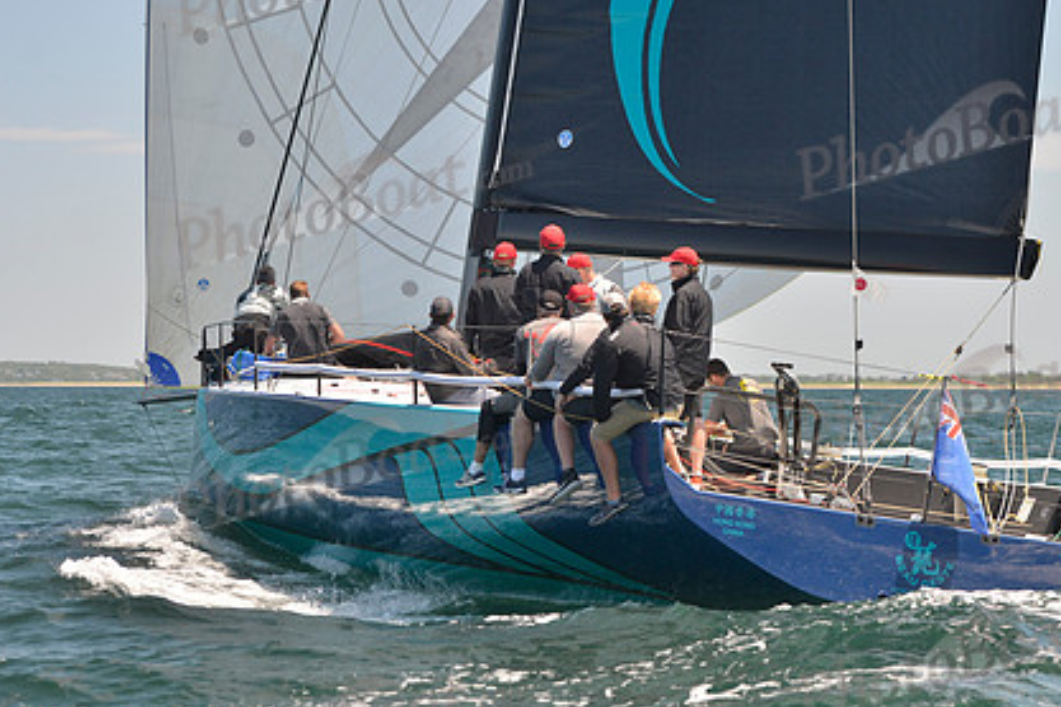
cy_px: 301
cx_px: 667
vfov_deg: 10.7
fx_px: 3772
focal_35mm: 128
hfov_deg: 16.0
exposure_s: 1/800
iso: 400
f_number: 4.5
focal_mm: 92
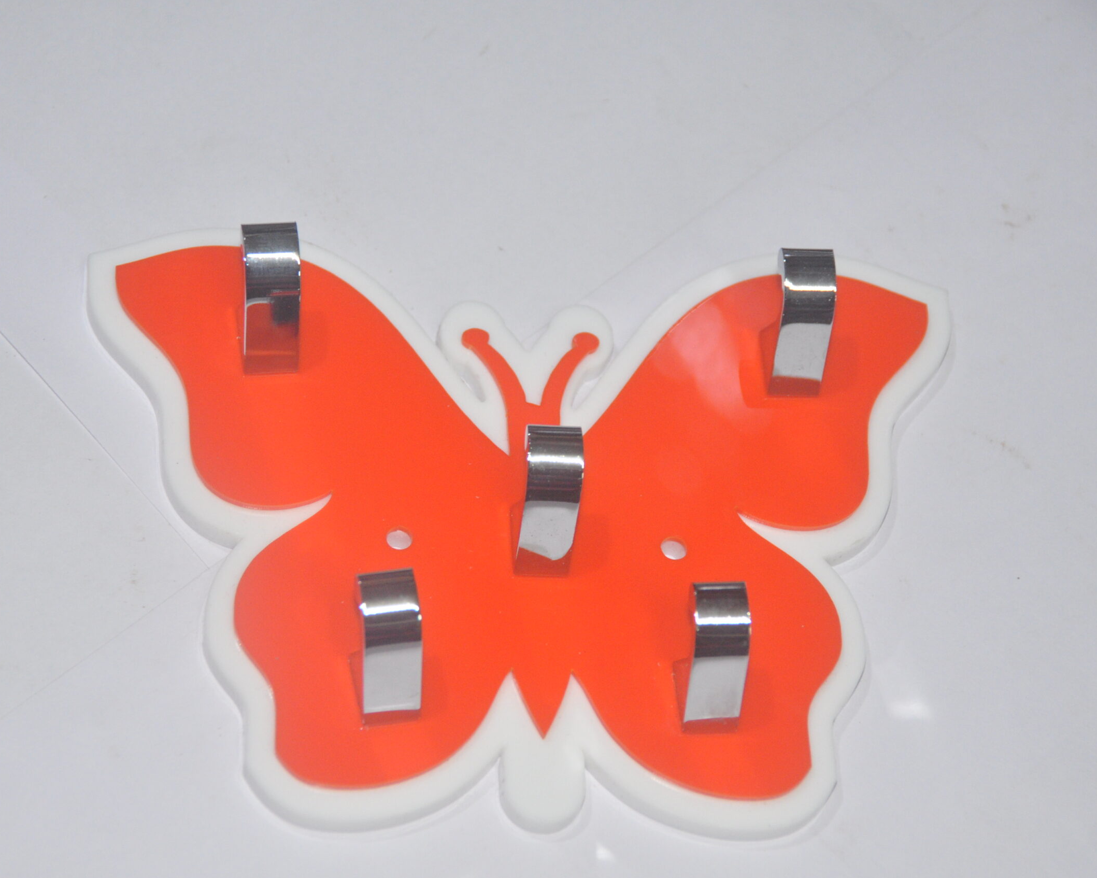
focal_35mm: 119
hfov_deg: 16.2
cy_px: 439
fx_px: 3864
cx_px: 532
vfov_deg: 13.0
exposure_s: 1/80
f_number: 5
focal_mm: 70
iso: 1250
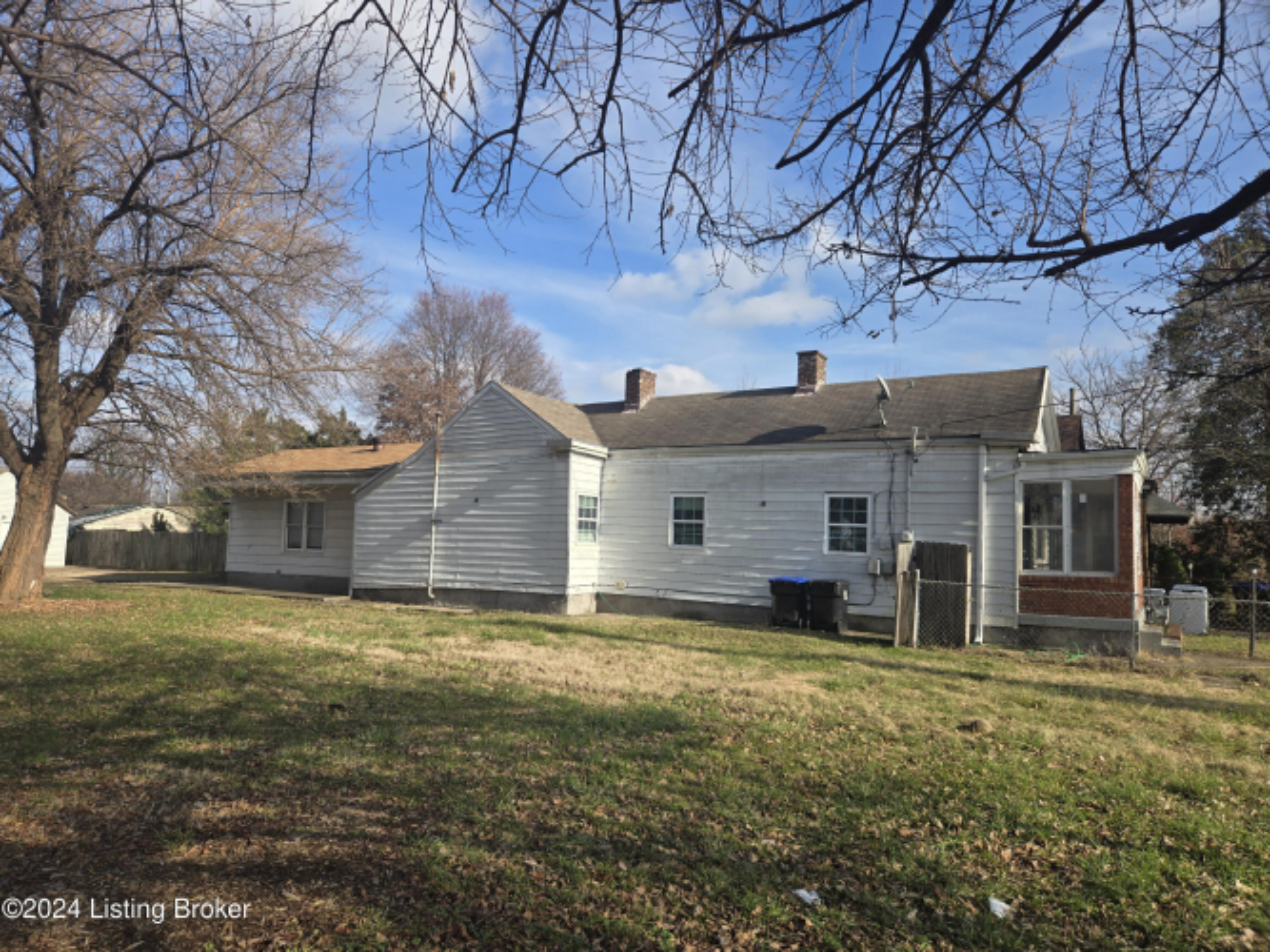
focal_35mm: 23
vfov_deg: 58.9
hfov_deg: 73.9
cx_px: 635
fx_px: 844
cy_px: 476
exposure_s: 1/1449
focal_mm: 5.4
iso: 25
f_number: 1.8
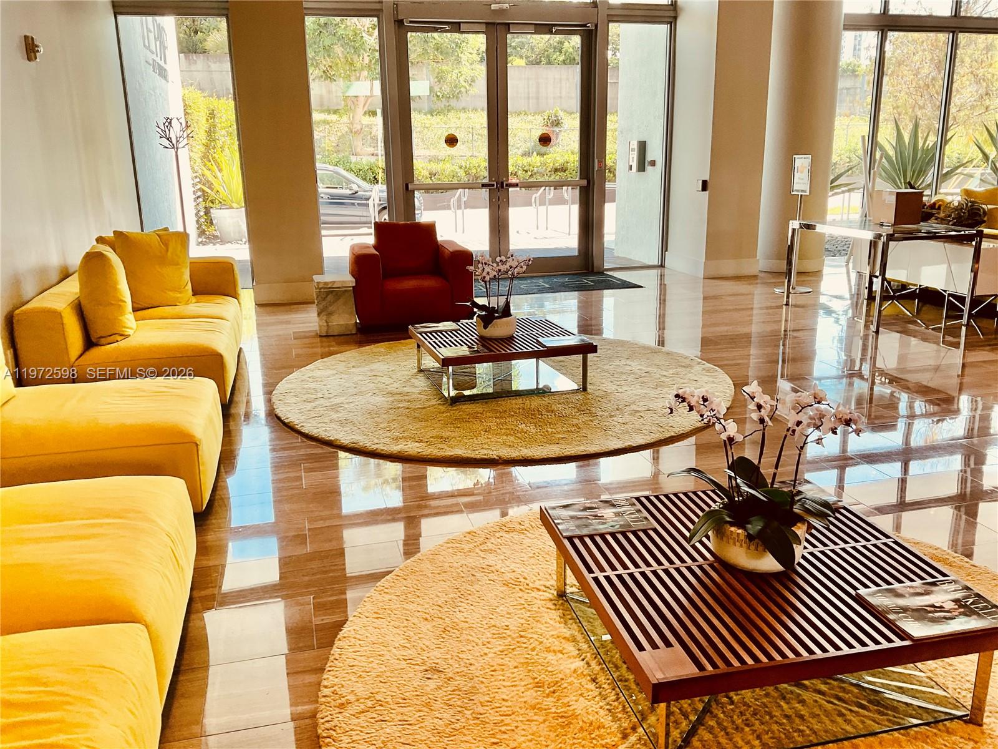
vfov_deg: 48.2
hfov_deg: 61.7
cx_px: 499
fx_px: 836
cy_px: 374
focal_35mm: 29
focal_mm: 3
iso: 32
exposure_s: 1/120
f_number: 1.8
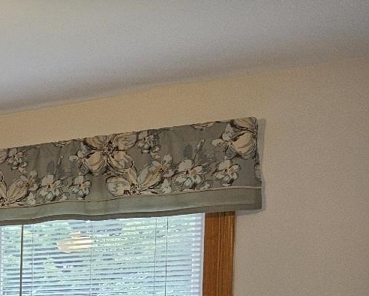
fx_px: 798
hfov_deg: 21.0
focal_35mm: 73
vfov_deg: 19.4
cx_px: -224
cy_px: 383
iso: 125
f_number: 1.8
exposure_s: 1/120
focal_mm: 5.4
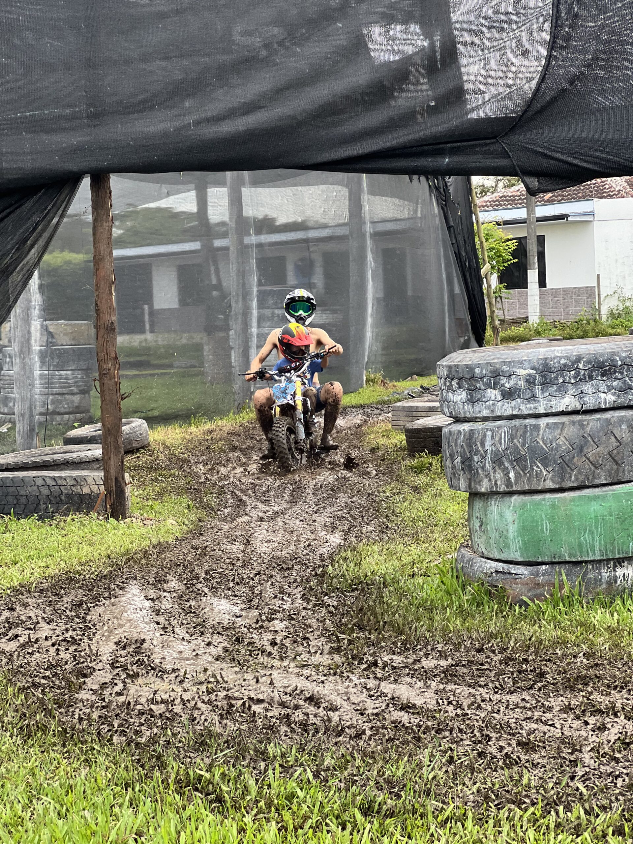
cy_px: 422
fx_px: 1877
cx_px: 316
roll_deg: +3.4
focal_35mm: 77
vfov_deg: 25.3
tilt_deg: -1.7
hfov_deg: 19.1
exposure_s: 1/121
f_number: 2.8
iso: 64
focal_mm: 9
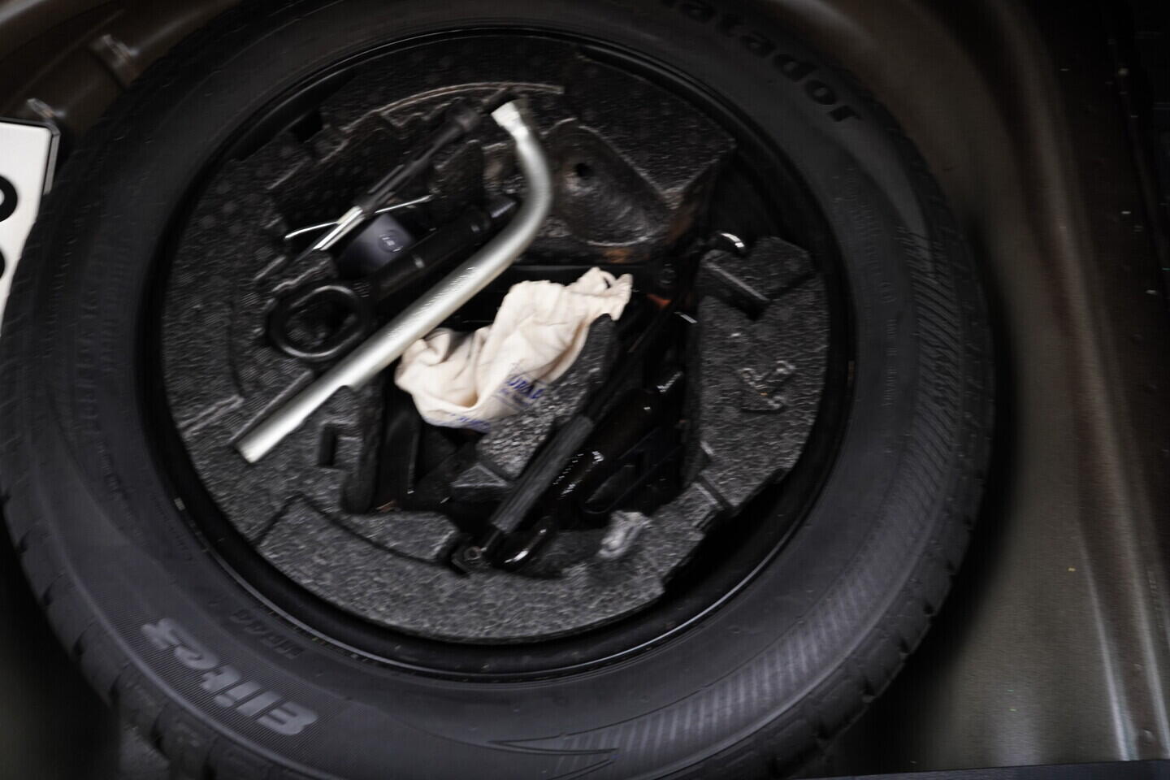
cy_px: 390
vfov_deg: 36.9
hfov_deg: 53.1
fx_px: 1170
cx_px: 585
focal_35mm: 36
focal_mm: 24
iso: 400
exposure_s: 1/40
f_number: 2.8
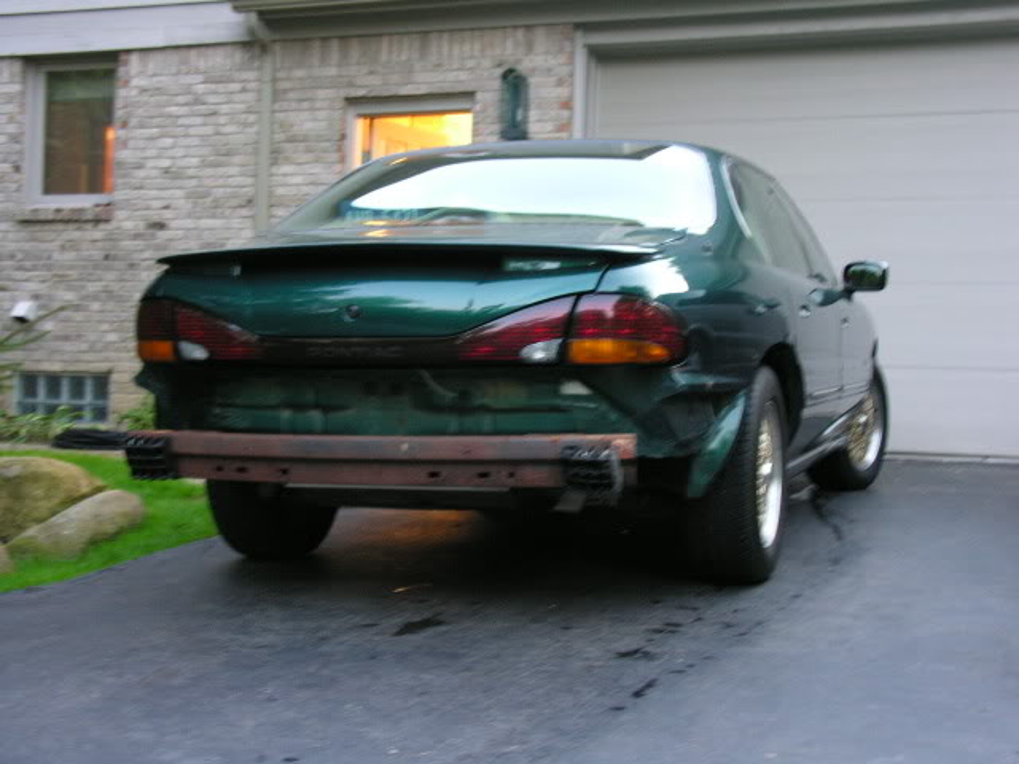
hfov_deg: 35.5
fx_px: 1590
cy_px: 382
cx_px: 510
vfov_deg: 27.0
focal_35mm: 54
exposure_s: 1
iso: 200
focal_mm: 13.8
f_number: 3.1
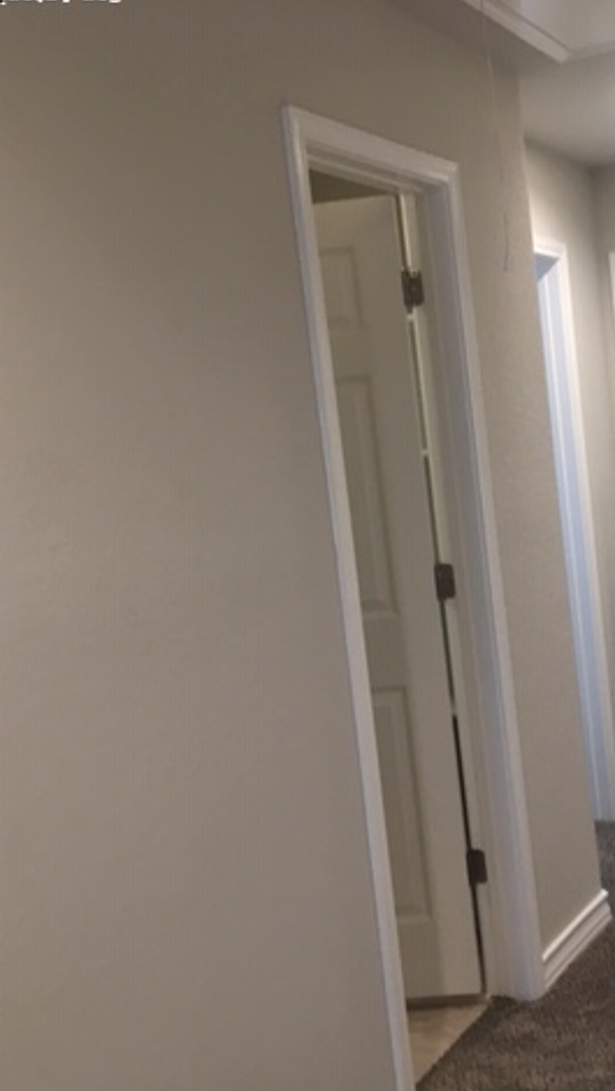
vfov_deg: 47.3
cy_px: 539
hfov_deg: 27.2
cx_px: 494
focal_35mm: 43
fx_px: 1244
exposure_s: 1/30
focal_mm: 4.15
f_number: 2.2
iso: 50
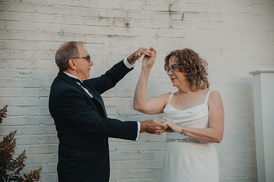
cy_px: 91
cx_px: 137
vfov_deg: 17.9
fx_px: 578
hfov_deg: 26.7
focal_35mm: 76
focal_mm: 75
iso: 250
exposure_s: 1/320
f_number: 4
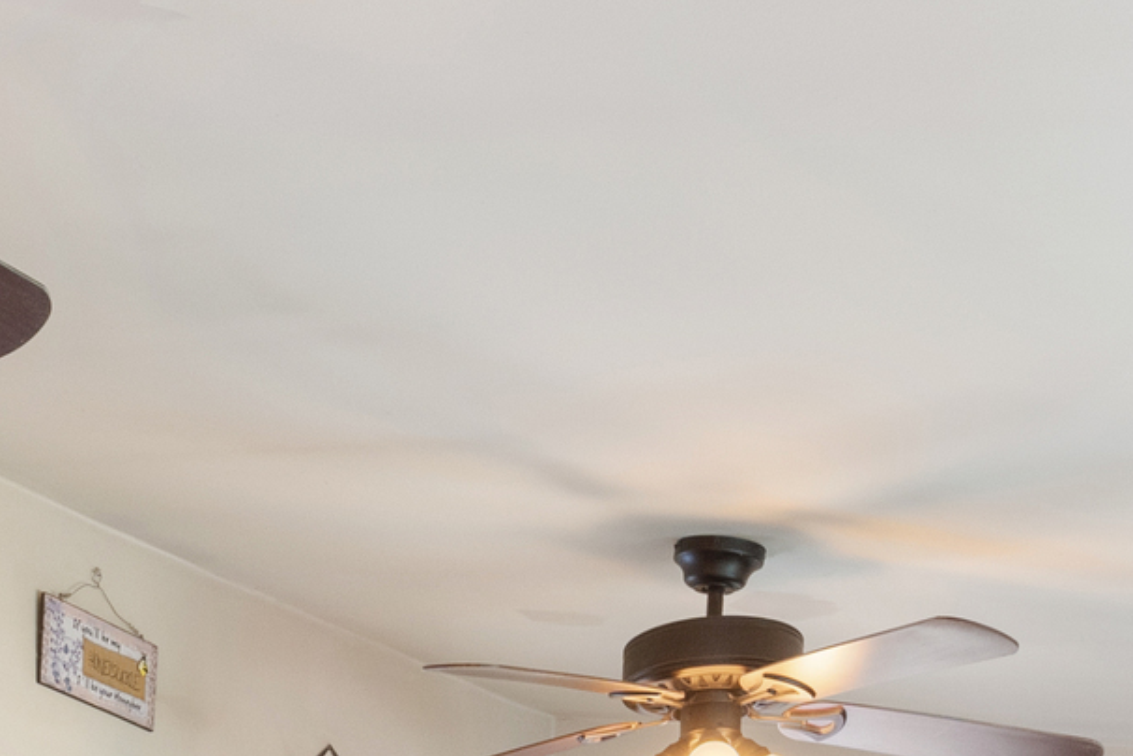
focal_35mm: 71
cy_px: 1435
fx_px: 2234
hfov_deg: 27.0
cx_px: 28
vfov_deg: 15.8
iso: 800
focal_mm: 14
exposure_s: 1/4
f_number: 8
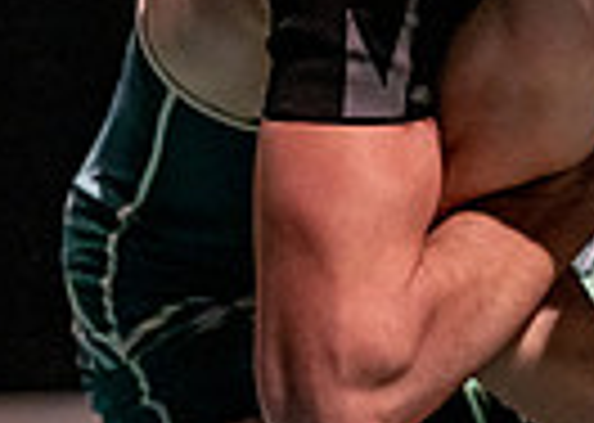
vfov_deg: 2.3
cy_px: 220
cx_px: 702
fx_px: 10482
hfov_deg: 3.2
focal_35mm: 622
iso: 2000
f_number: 1.8
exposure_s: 1/800
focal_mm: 135
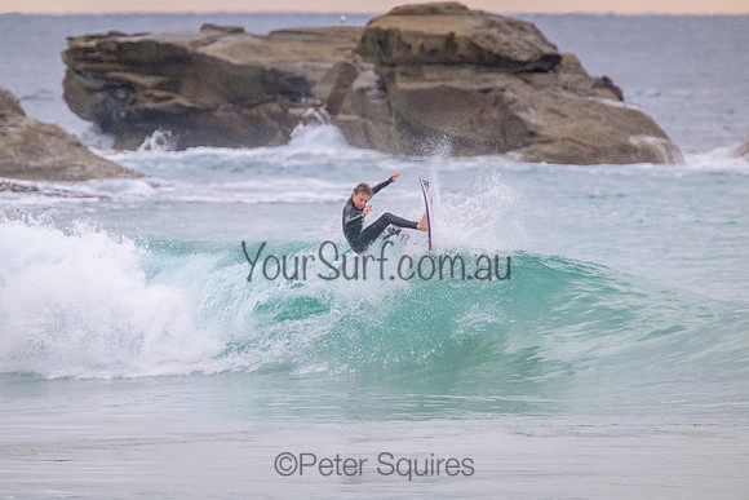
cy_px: 250
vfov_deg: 1.7
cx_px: 374
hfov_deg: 2.6
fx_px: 16648
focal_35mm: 800
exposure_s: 1/1250
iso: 7200
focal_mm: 800
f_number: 11
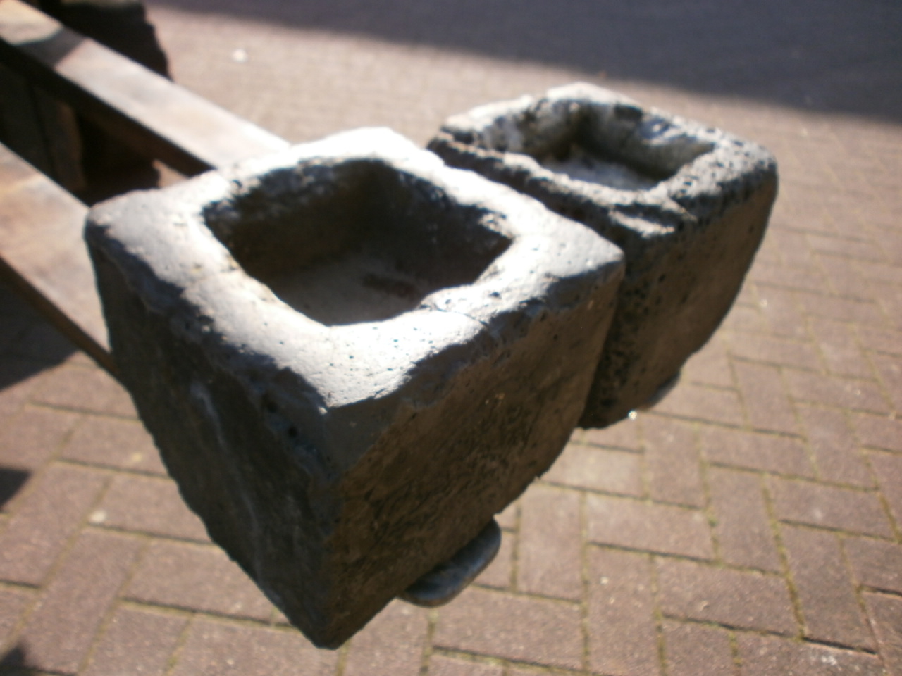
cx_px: 451
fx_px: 704
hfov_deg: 65.3
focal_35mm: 27
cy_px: 338
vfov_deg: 51.4
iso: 100
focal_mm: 4.8
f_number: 2.9
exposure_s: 1/500
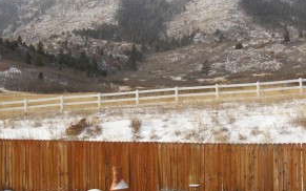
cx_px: 149
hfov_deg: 32.5
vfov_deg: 20.6
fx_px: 525
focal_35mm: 63
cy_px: 78
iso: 200
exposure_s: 1/1500
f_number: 5.6
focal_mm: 24
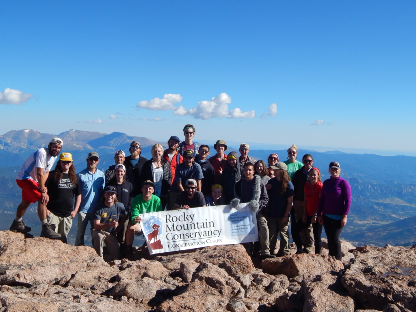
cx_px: 208
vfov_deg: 29.7
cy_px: 156
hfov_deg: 38.9
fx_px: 589
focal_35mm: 49
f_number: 3.7
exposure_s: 1/1500
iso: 125
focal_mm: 8.6
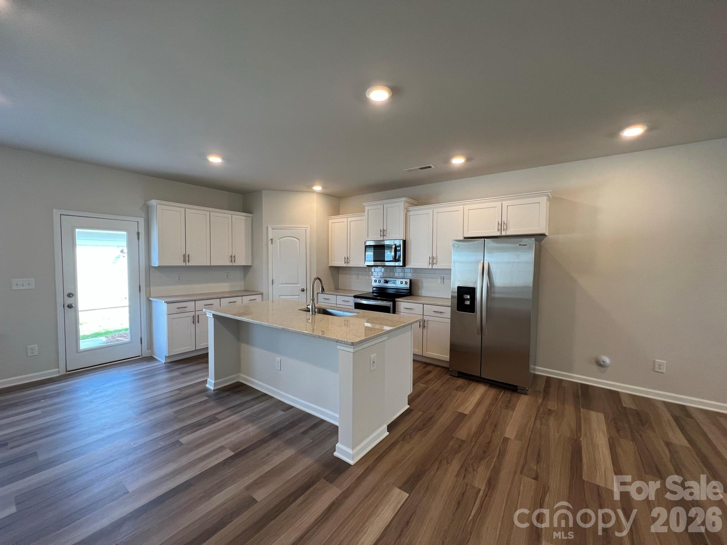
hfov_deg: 106.2
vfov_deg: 89.9
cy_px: 272
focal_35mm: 13
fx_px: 273
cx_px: 364
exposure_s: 1/120
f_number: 1.8
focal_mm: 1.57
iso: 160
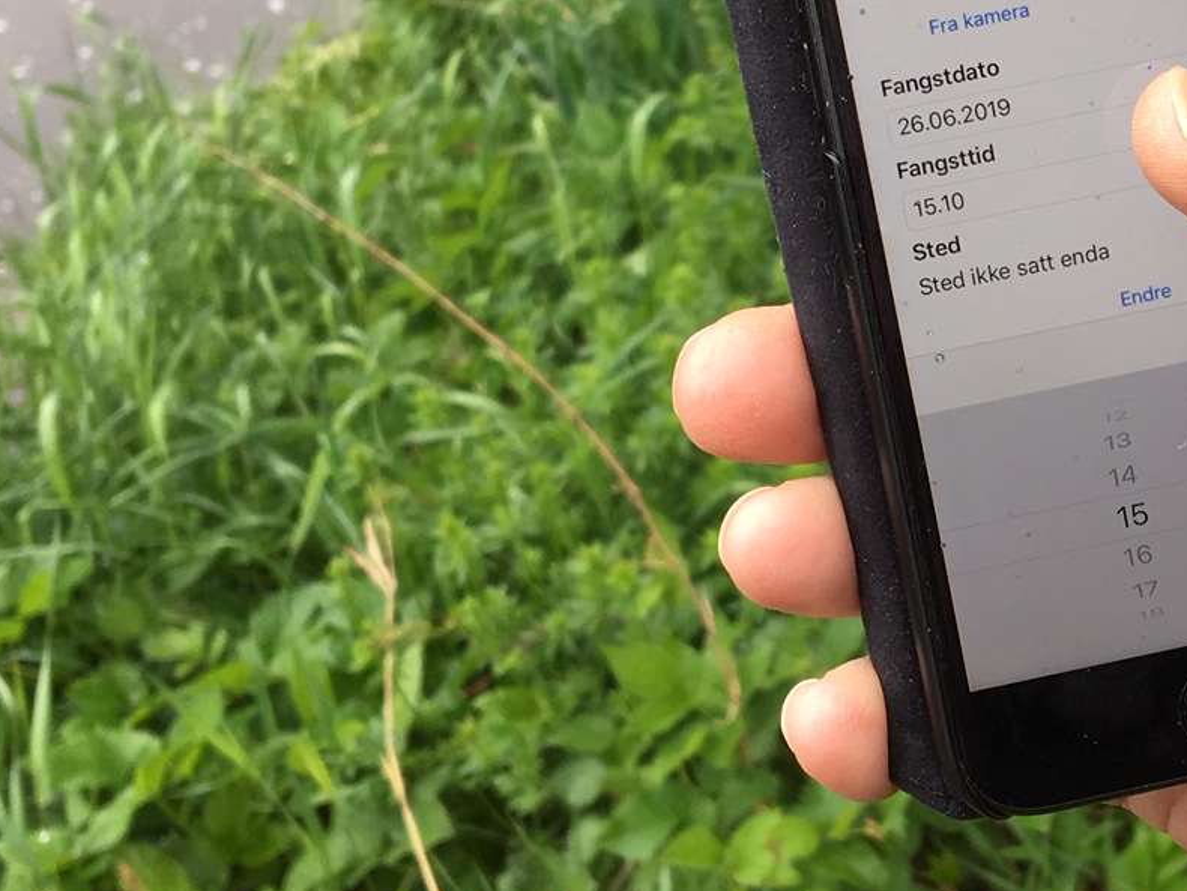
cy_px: 197
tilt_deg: -40.1
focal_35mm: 74
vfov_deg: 19.7
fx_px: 2538
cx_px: 1052
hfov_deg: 25.6
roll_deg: -0.3
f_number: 2.2
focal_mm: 4.15
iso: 25
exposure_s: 1/125
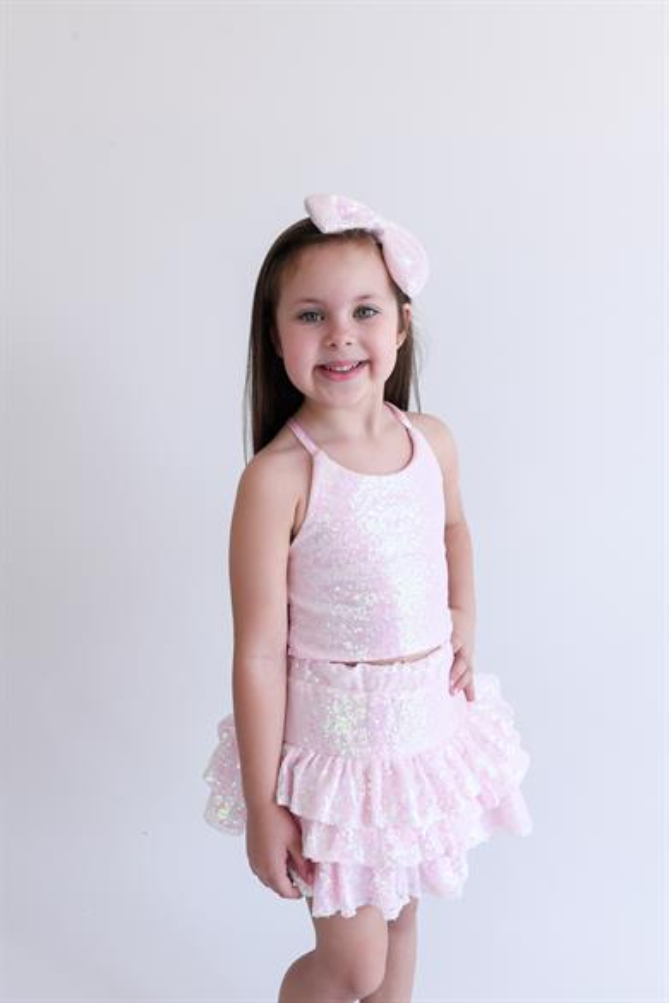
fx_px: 976
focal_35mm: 35
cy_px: 502
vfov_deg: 54.4
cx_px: 334
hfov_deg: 37.9
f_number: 8
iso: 640
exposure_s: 1/125
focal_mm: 35
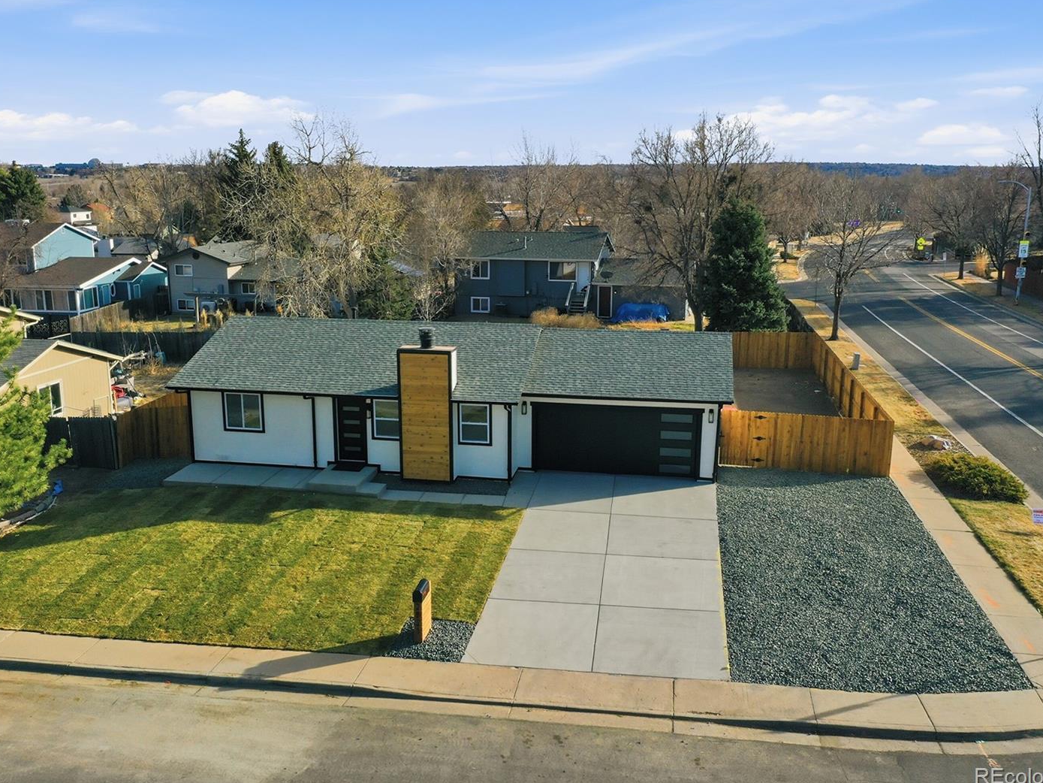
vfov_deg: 45.4
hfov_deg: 58.3
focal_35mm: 31
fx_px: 934
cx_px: 496
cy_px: 392
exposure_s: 1/640
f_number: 6.3
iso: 100
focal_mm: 10.3
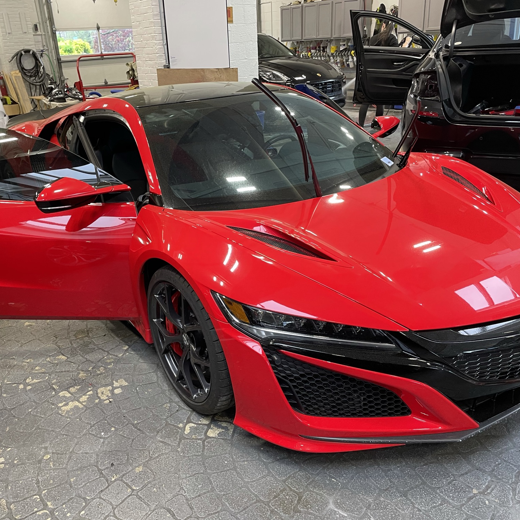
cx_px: 234
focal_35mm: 31
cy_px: 261
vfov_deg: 52.5
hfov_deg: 52.4
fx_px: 527
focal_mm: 4.2
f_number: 1.6
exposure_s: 1/92
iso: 125
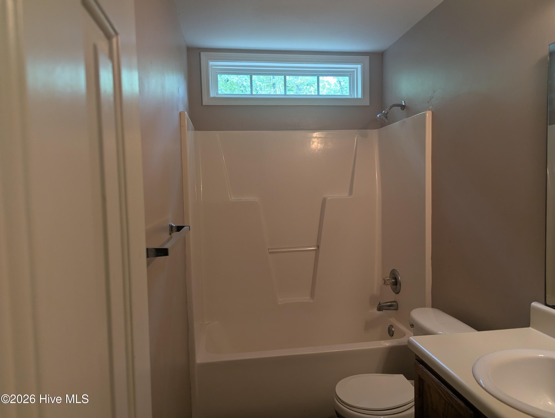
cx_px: 278
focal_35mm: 24
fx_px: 385
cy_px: 209
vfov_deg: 56.9
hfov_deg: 71.5
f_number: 1.85
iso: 80
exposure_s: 1/24
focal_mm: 6.81
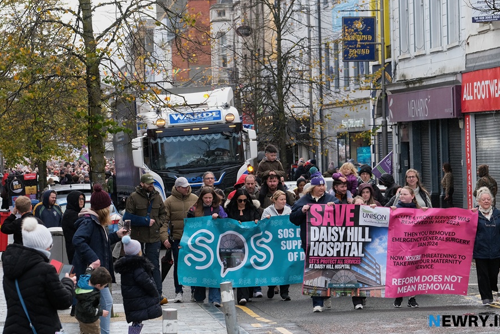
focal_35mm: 109
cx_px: 263
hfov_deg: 18.8
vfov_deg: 12.6
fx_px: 1514
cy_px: 169
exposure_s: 1/480
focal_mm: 68.7
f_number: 4.5
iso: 800
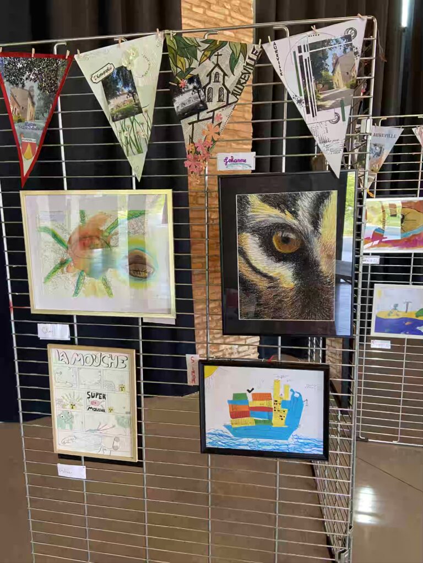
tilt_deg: -9.0
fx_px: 424
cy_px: 282
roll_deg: +0.8
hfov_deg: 53.1
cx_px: 212
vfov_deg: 67.3
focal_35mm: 26
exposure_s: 1/73
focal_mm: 4.25
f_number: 1.8
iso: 125
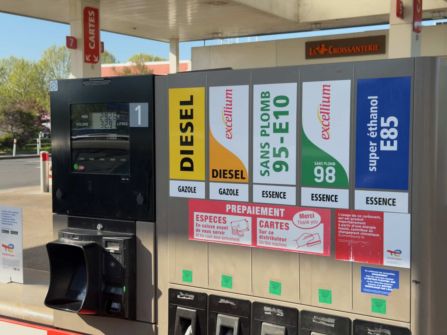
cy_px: 168
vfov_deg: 30.3
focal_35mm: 48
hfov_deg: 39.7
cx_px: 224
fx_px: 620
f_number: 1.78
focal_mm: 6.76
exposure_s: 1/1795
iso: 64
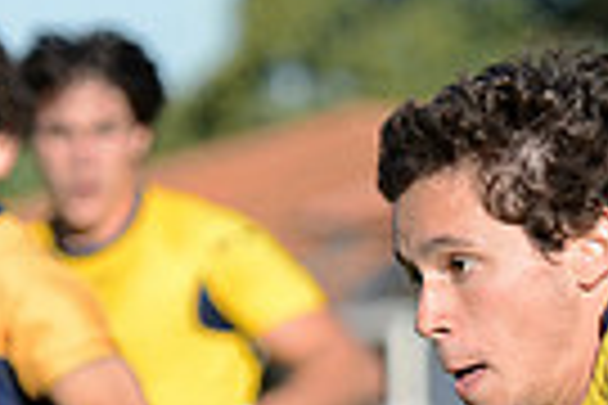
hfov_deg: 3.2
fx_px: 10892
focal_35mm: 645
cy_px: 812
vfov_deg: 2.1
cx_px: 387
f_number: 4
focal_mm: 150
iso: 320
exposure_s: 1/1250
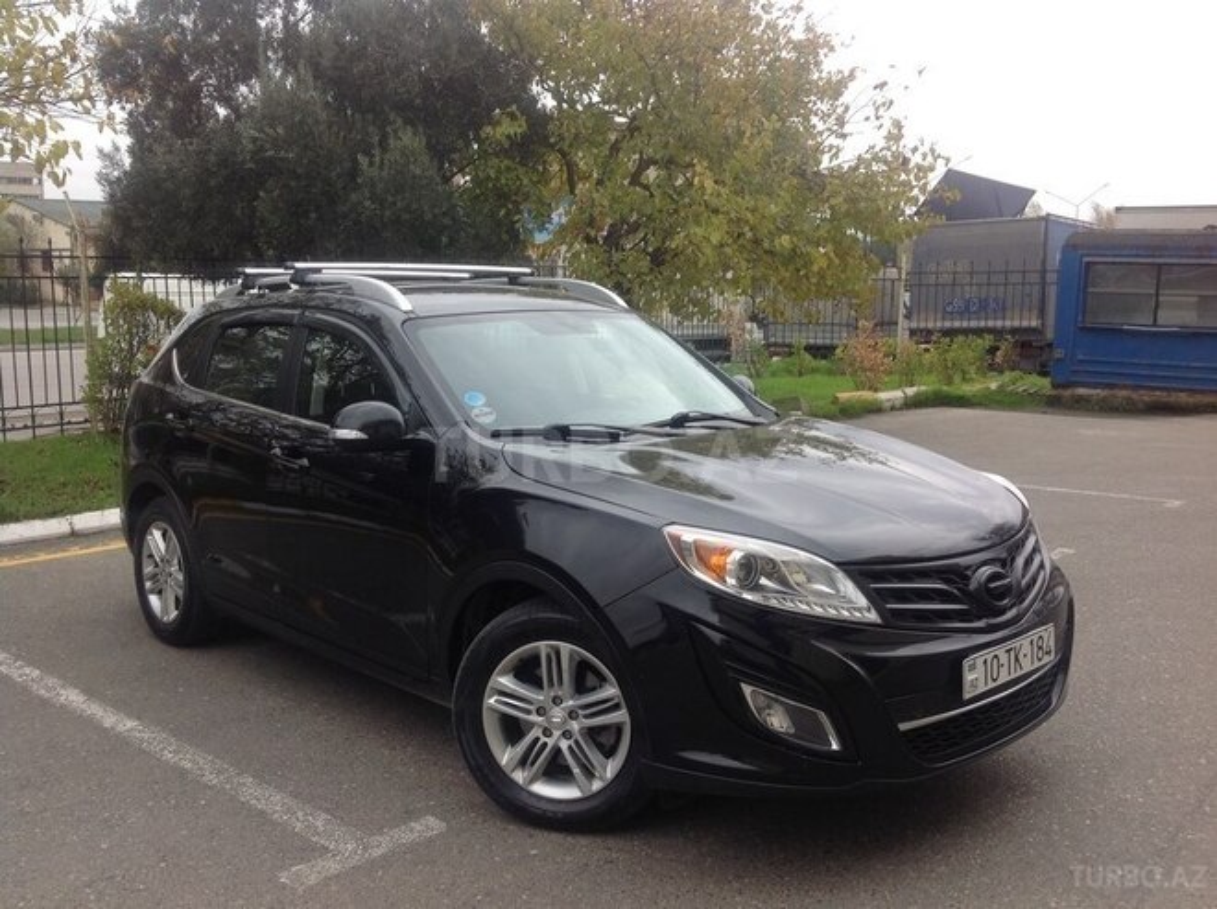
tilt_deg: -12.8
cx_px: 608
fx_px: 1229
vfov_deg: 40.6
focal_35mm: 35
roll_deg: -0.2
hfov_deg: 52.7
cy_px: 454
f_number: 2.4
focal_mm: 4.28
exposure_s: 1/179
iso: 50
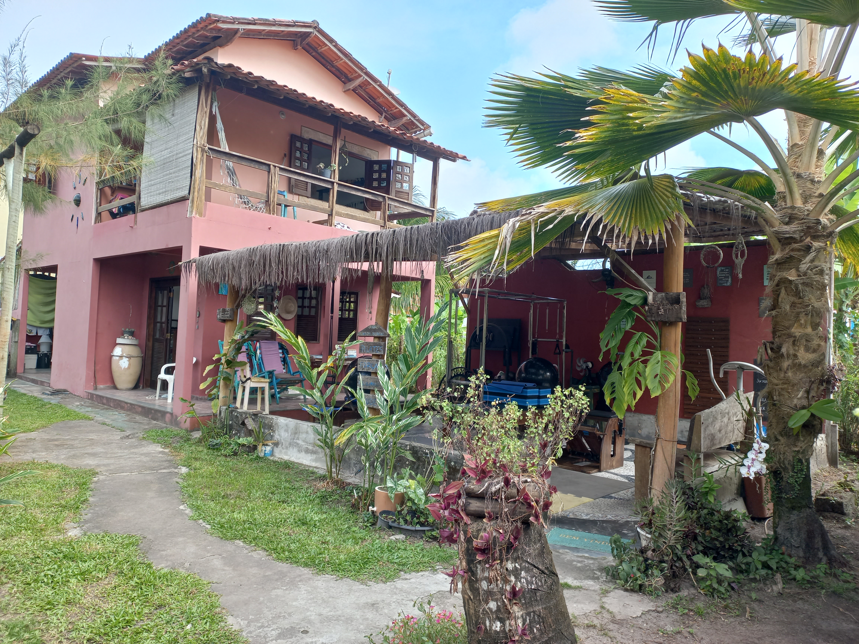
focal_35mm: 25
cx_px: 430
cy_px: 322
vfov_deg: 54.9
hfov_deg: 69.4
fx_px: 620
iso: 25
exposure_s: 1/139
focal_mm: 4.6
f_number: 1.8
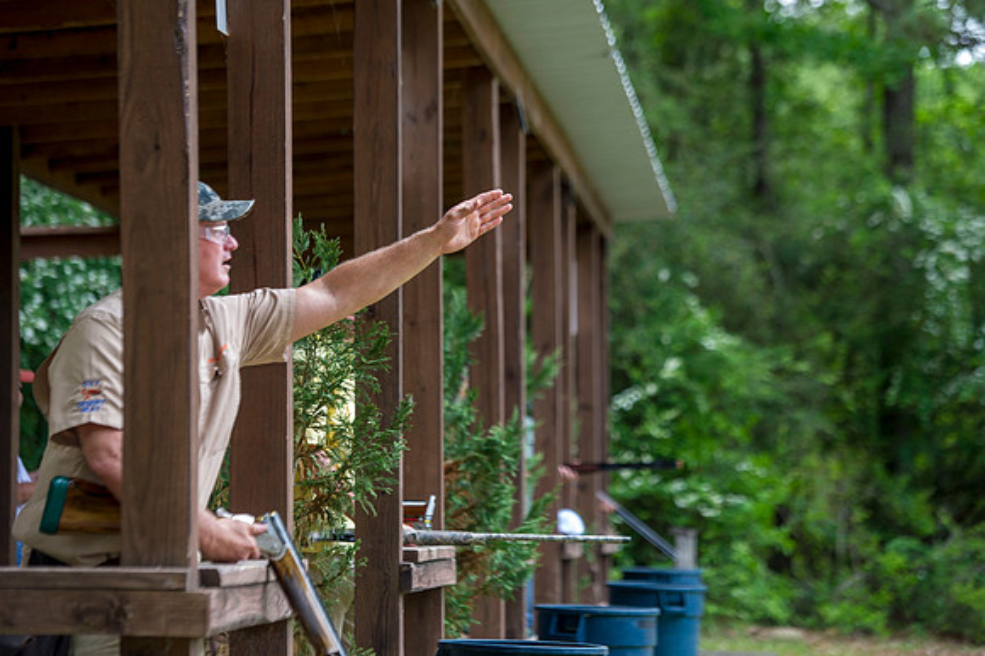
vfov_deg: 11.0
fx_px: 3418
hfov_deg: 16.4
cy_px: 328
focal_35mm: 125
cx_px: 492
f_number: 3.5
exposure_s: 1/80
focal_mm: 125
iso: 200
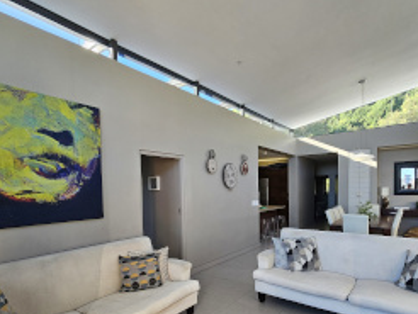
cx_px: 221
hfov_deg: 84.5
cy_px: 200
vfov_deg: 67.5
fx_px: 230
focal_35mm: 19
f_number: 2.2
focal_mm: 2.2
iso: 80
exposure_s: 1/202
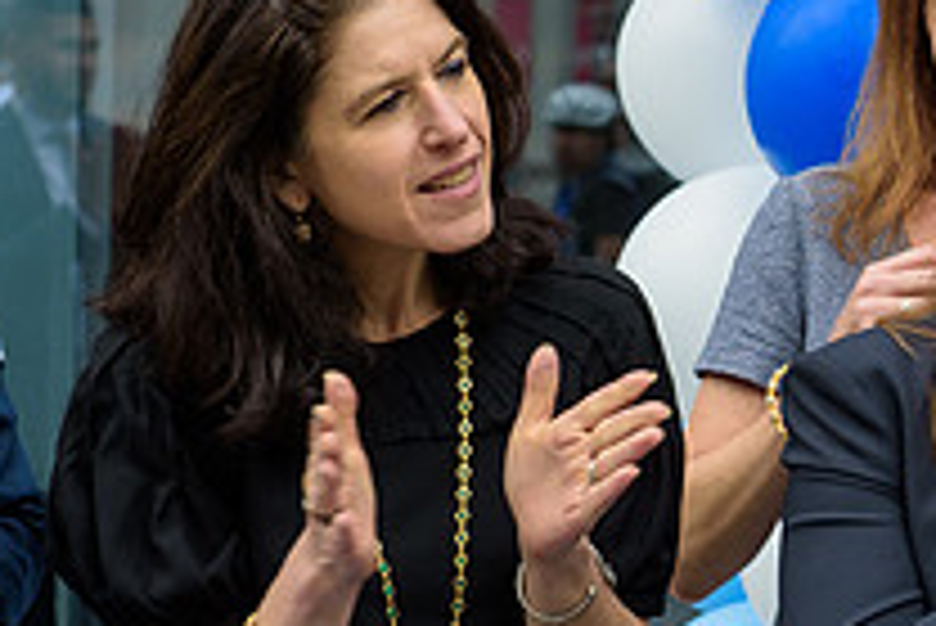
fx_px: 5073
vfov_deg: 7.1
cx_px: 1170
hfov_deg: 10.3
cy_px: 313
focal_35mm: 195
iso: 200
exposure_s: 1/250
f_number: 5
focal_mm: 70
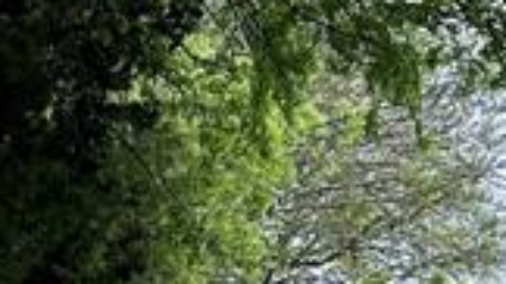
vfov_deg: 6.5
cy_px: 967
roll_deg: +0.2
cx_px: -378
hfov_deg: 12.1
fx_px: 2213
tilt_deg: -5.1
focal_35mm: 165
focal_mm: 6.86
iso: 80
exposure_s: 1/458
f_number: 1.78
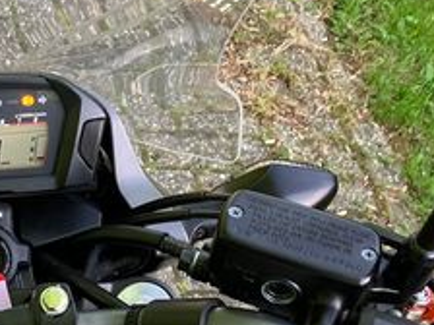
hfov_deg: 23.5
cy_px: 342
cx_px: 17
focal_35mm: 80
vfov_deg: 17.9
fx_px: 1003
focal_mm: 3.99
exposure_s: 1/121
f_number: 1.8
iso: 80
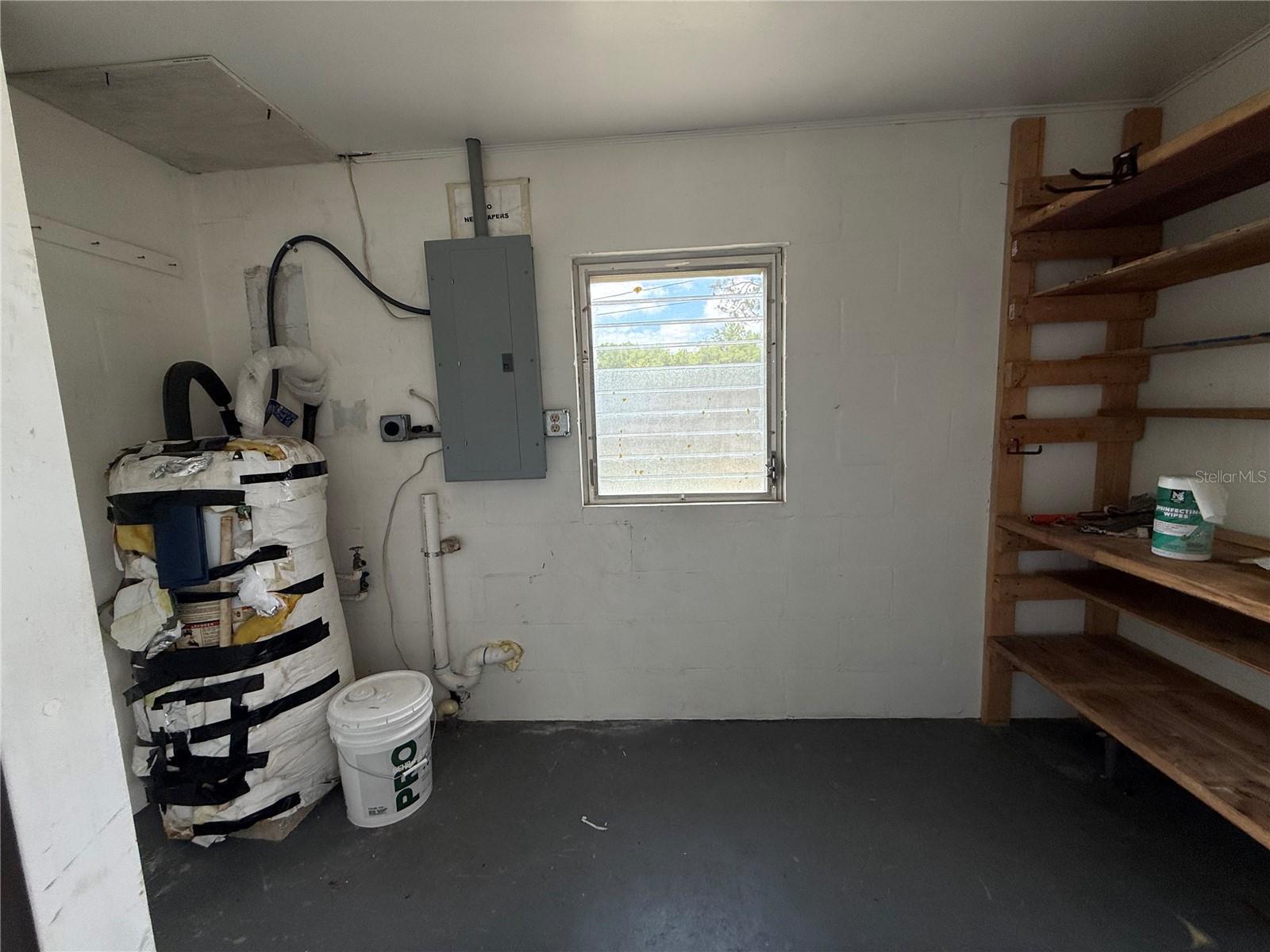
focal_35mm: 14
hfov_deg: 102.1
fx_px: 514
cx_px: 635
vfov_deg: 85.7
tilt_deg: -6.9
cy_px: 476
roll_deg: +1.9
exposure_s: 1/120
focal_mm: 2.22
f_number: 2.2
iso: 64
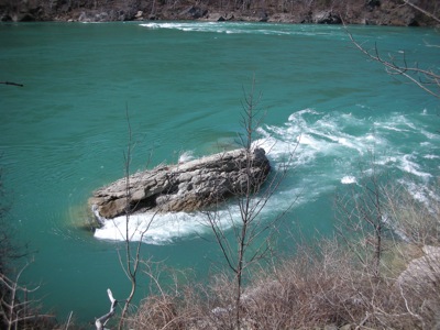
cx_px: 220
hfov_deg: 52.6
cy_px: 165
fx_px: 445
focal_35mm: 35
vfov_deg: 40.7
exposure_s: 1/124
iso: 69
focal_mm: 5.8
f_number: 7.9
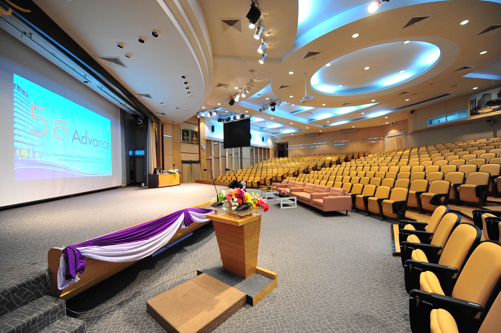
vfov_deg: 81.2
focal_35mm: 14
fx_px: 195
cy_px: 166
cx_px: 250
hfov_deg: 104.3
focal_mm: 14
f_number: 2.8
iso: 1600
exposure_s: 1/60
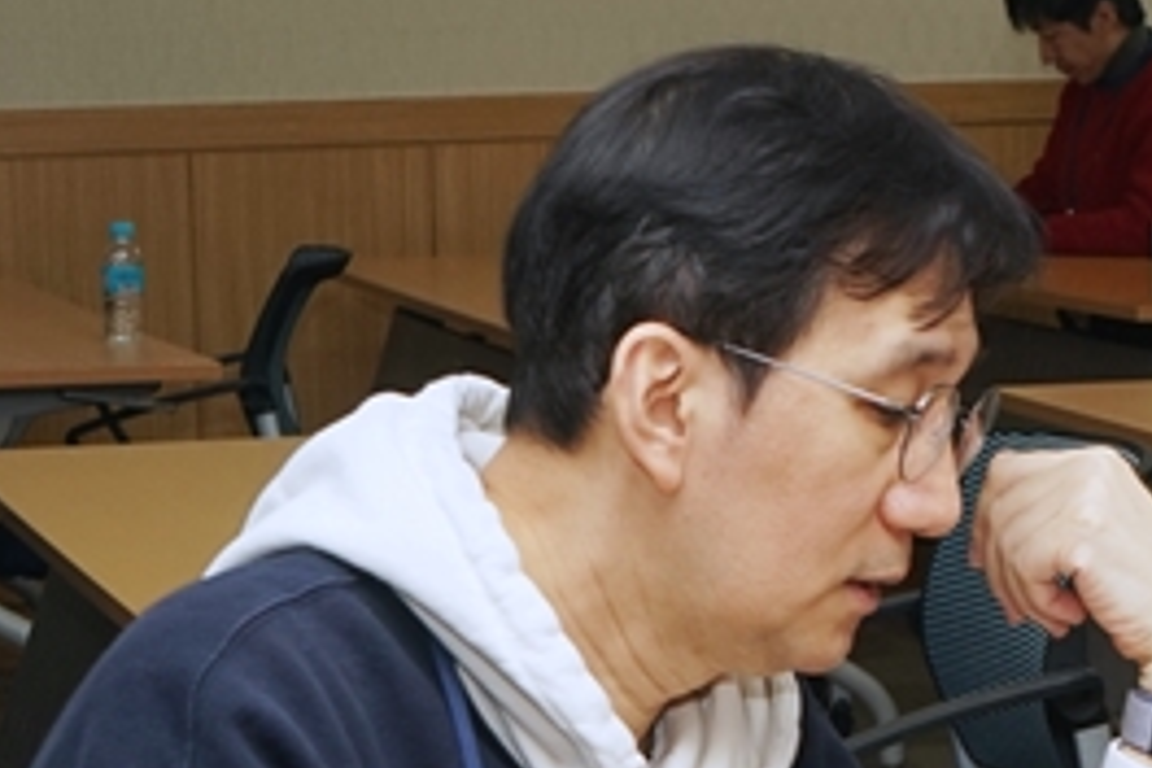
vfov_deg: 9.8
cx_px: 1427
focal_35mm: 140
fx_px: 4480
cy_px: 299
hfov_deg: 14.2
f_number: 7.1
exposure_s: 1/60
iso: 320
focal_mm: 37
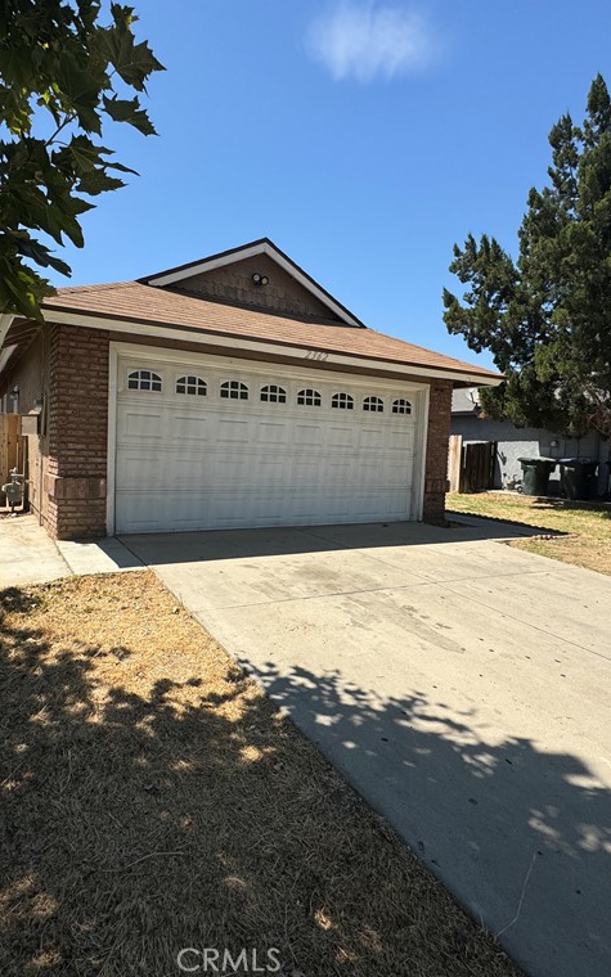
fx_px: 533
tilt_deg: -5.7
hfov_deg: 59.5
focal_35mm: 20
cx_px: 271
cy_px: 485
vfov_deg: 85.1
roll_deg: -3.5
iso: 50
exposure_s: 1/2273
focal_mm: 2.22
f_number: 2.2
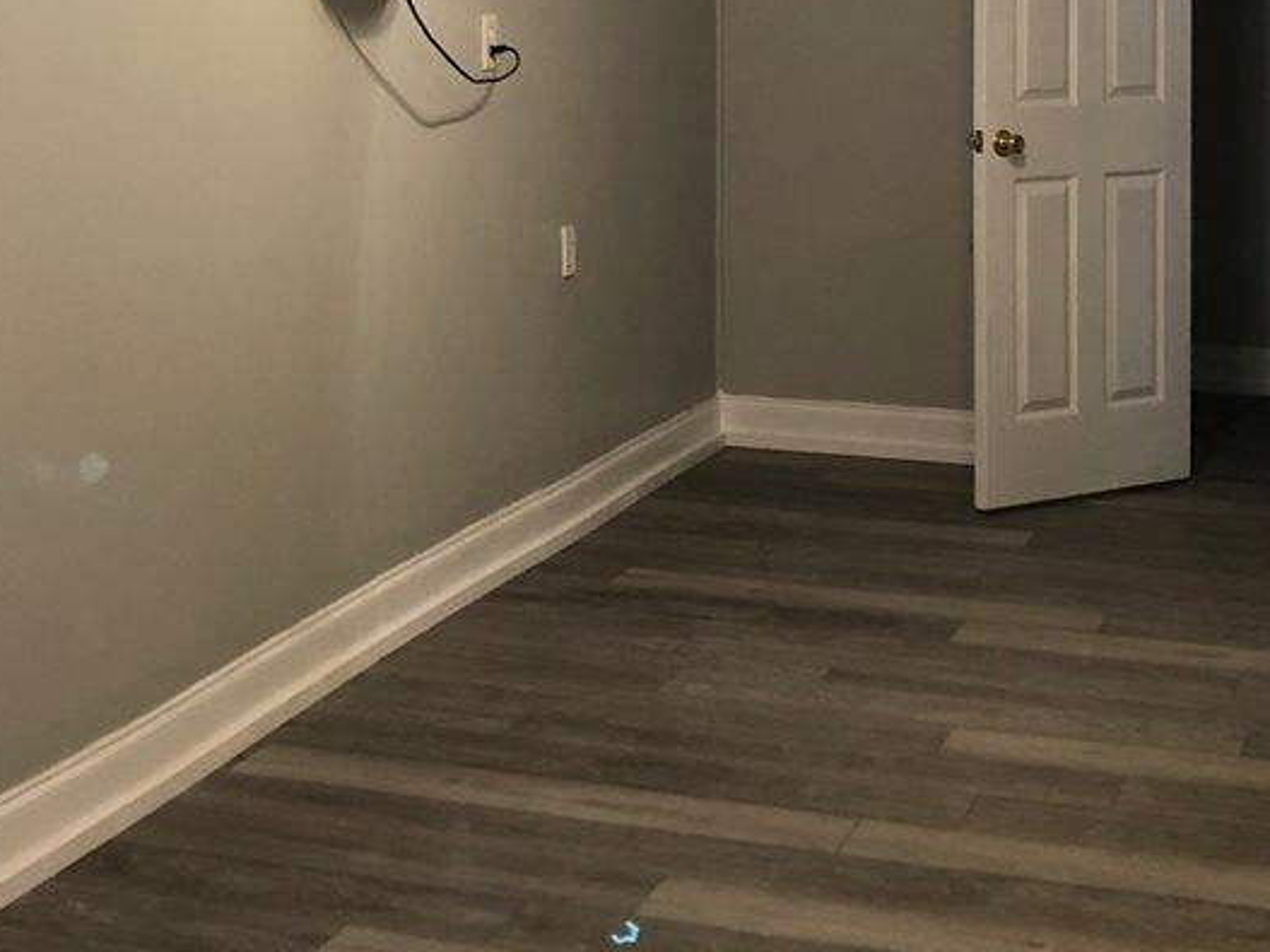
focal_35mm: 68
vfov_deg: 21.1
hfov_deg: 28.5
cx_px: 484
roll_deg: +0.8
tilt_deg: +2.1
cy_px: 65
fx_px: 2494
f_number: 1.8
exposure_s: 1/15
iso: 50
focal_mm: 3.99
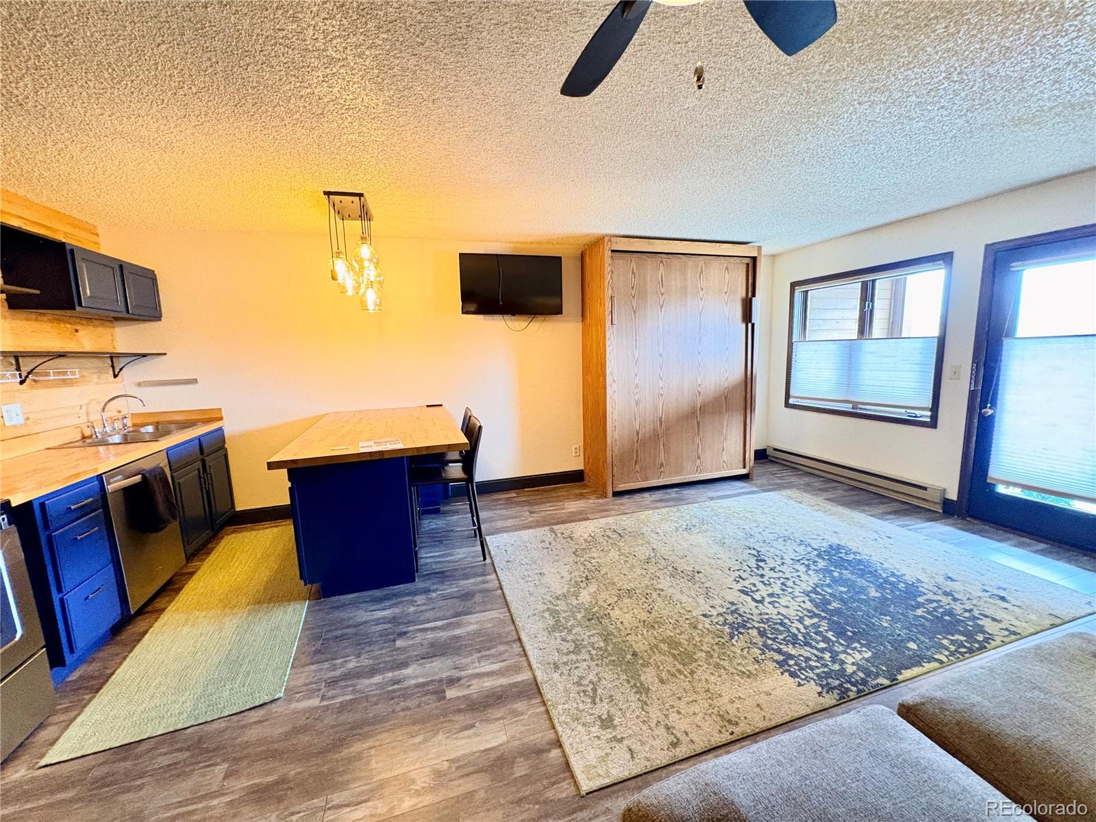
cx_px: 548
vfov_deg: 85.7
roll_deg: +1.7
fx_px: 443
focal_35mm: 14
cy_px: 411
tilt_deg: -8.4
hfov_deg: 102.1
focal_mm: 2.22
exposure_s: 1/60
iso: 640
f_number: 2.2
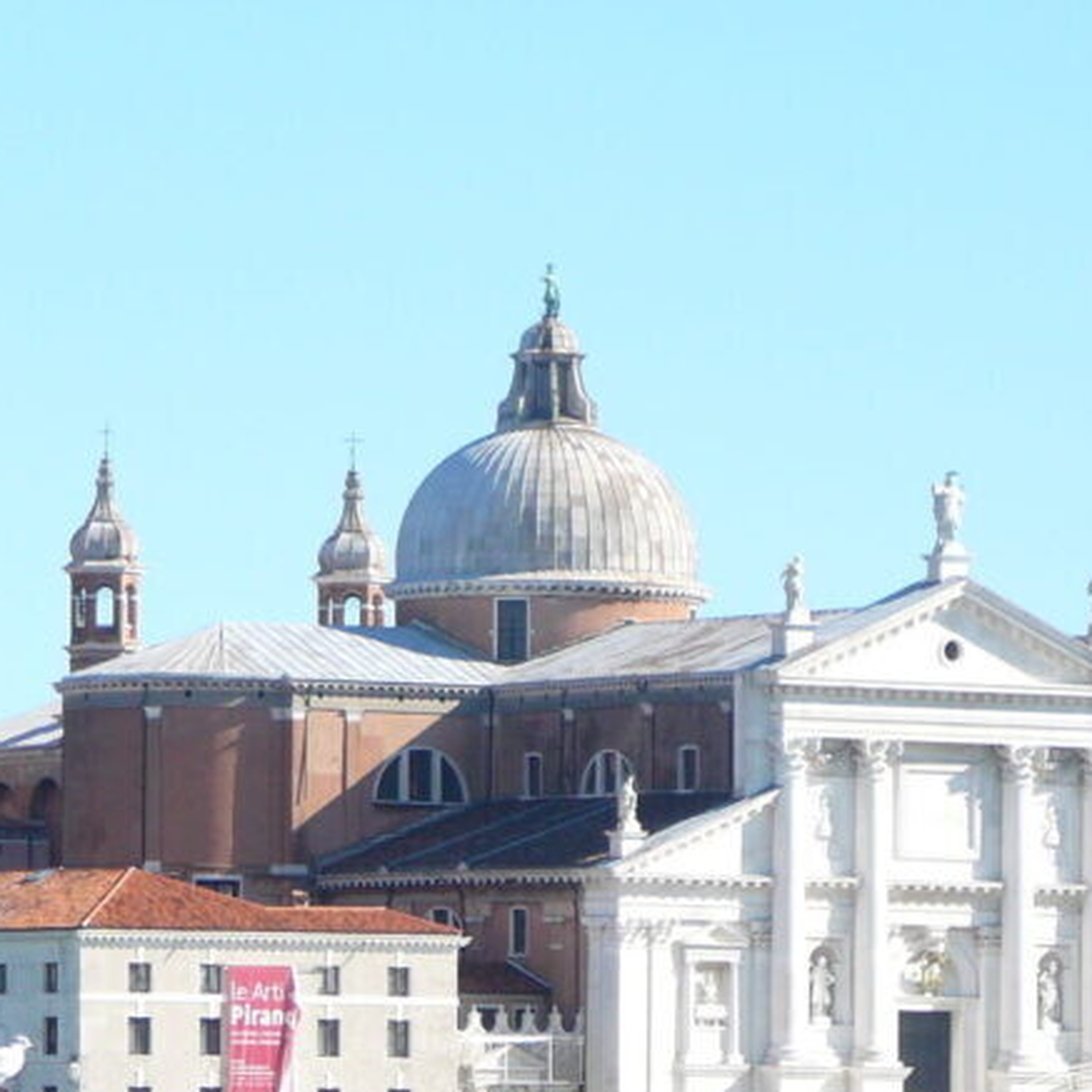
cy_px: 470
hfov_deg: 6.2
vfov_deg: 6.2
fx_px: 10136
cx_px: 25
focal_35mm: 284
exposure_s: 1/500
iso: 80
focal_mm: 20.4
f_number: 4
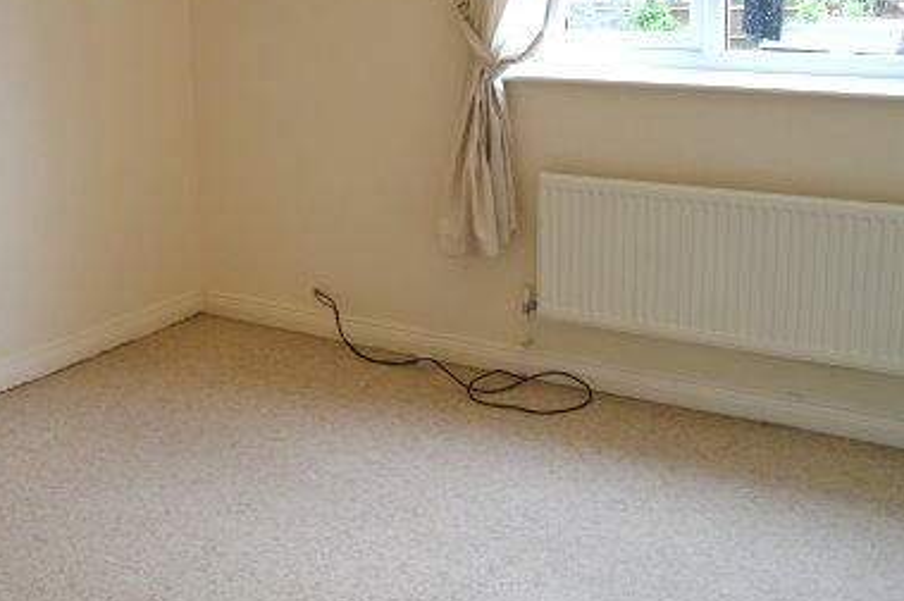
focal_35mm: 49
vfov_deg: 27.2
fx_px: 1229
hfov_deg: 38.8
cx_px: 181
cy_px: 169
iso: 240
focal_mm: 18
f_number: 3.5
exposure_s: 1/40
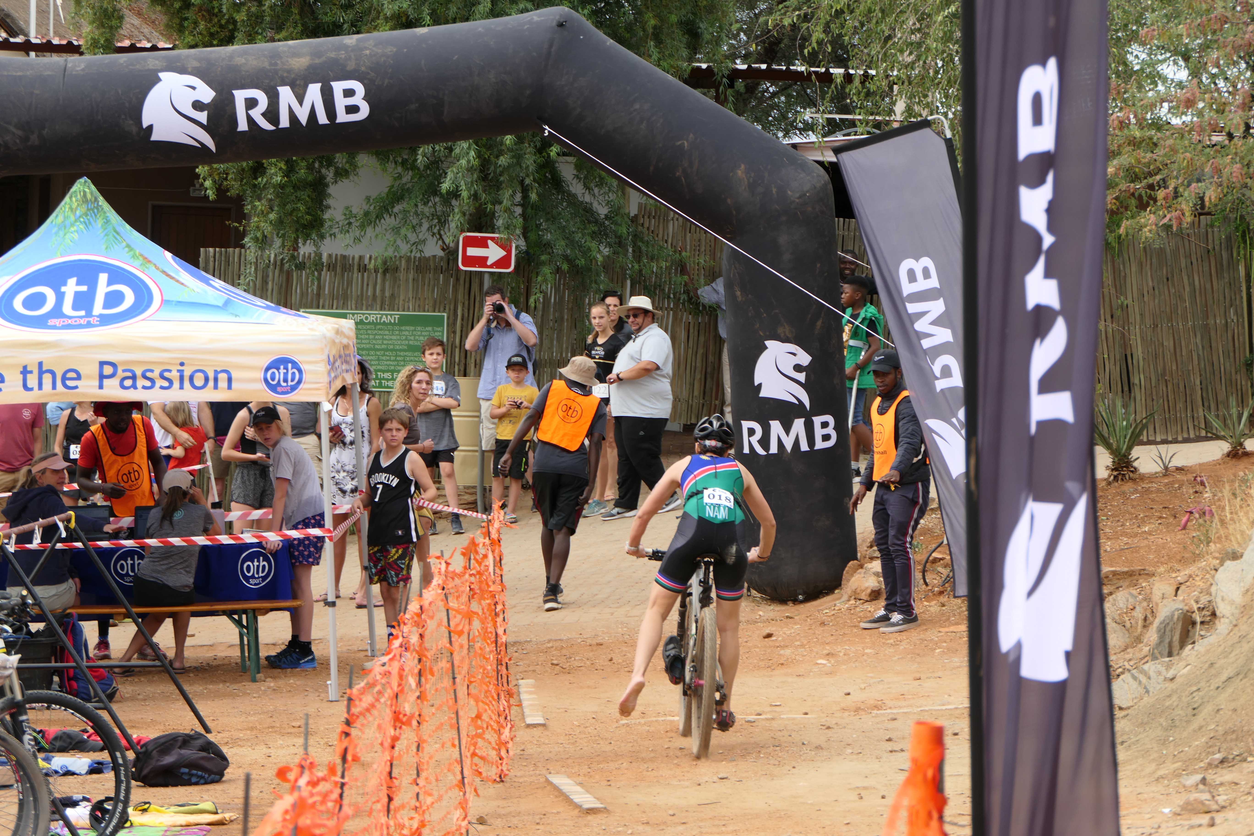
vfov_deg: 8.6
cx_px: 627
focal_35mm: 160
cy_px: 418
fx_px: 5573
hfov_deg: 12.8
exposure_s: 1/320
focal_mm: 59.1
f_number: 4.3
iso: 125
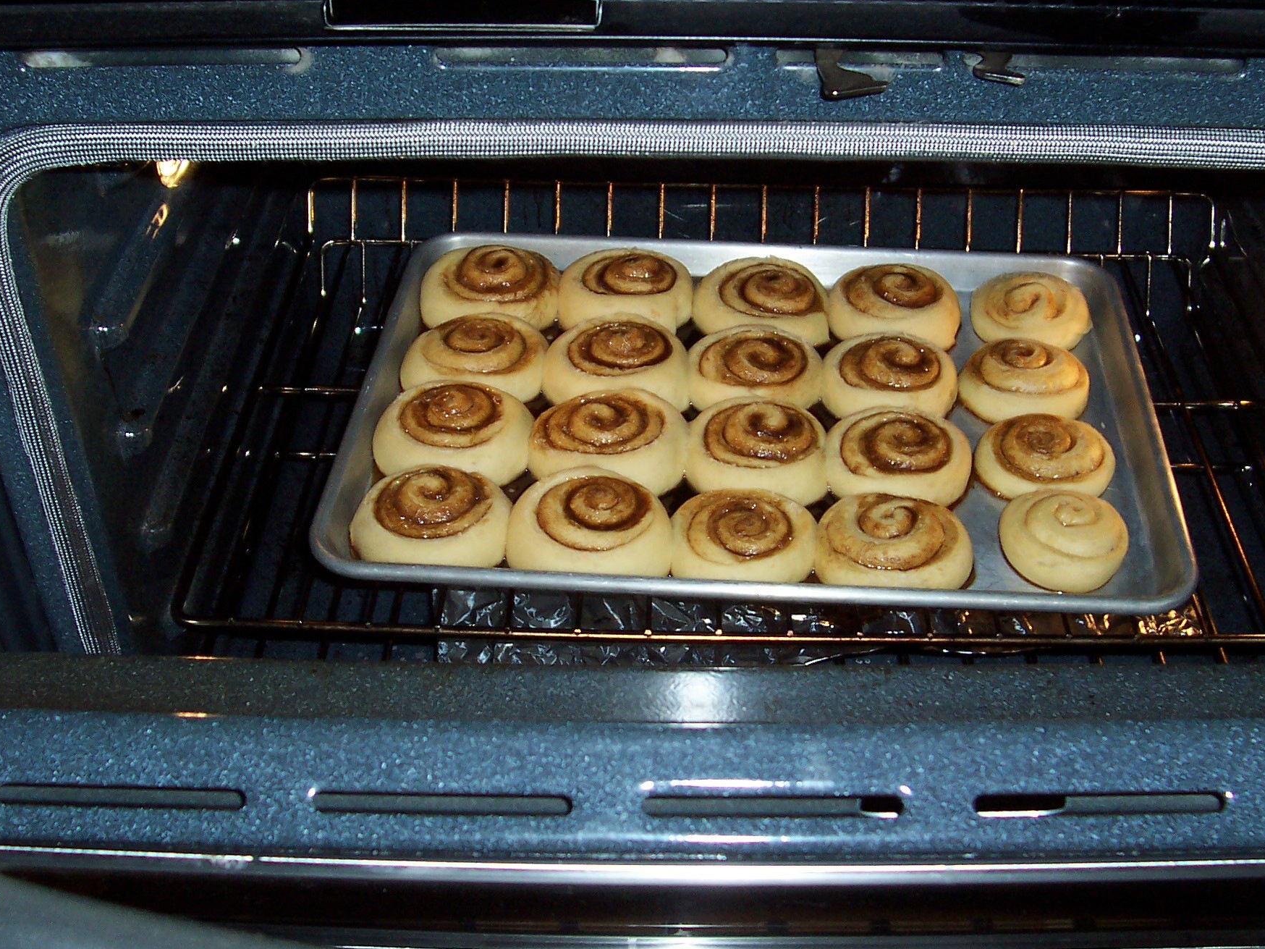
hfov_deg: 43.9
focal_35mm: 43
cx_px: 639
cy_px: 412
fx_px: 1571
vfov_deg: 33.6
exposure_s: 1/60
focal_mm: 5.6
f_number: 2.8
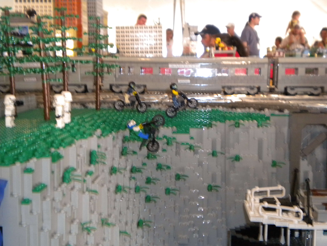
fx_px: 491
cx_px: 164
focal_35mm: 52
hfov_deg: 36.8
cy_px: 123
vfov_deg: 28.0
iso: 400
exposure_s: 1/30
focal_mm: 9.3
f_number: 3.9
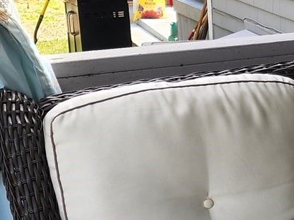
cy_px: 80
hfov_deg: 15.4
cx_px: 478
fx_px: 976
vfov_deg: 12.9
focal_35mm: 115
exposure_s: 1/180
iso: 20
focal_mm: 6.4
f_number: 1.8
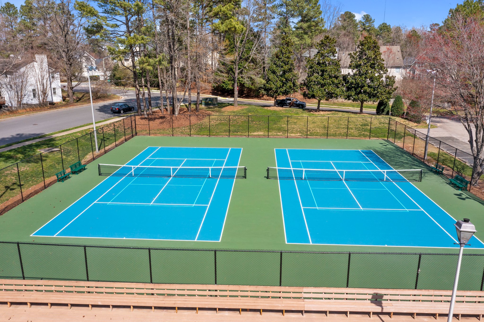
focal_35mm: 28
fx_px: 376
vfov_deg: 46.4
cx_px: 242
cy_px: 161
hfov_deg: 65.5
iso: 100
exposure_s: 1/500
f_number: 6.3
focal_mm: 10.26
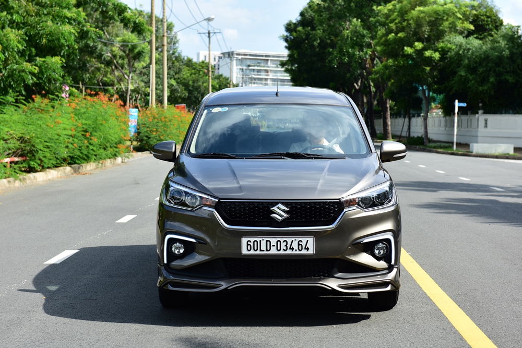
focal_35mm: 70
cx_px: 261
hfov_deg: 28.8
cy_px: 174
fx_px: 1015
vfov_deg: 19.5
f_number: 5.6
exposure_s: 1/400
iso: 125
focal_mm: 70
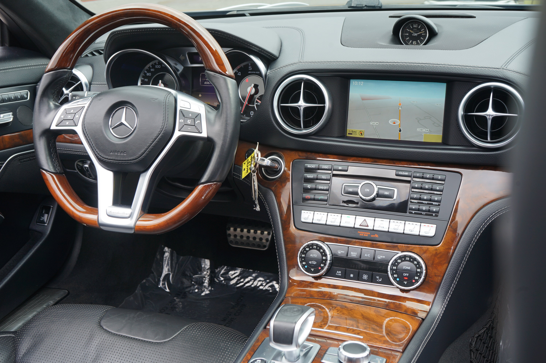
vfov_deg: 30.5
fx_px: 667
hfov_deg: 44.5
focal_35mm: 44
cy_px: 182
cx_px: 273
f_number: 9
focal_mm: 44
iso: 100
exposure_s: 1/15
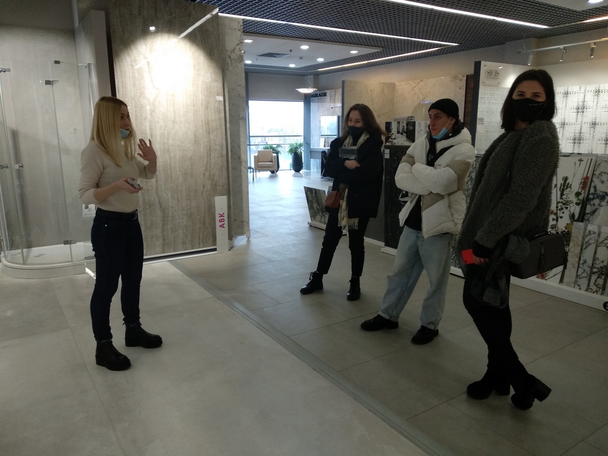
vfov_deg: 53.1
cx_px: 304
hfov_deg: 67.3
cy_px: 228
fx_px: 457
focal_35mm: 26
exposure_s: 1/50
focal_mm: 3.81
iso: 320
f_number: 2.2
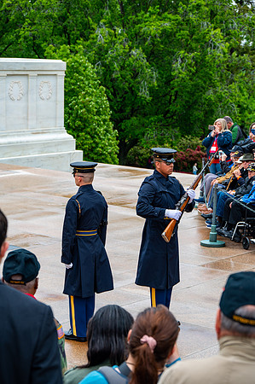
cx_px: 128
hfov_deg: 16.2
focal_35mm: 84
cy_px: 192
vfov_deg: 24.2
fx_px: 894
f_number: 6.3
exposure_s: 1/100
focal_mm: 84
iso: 160
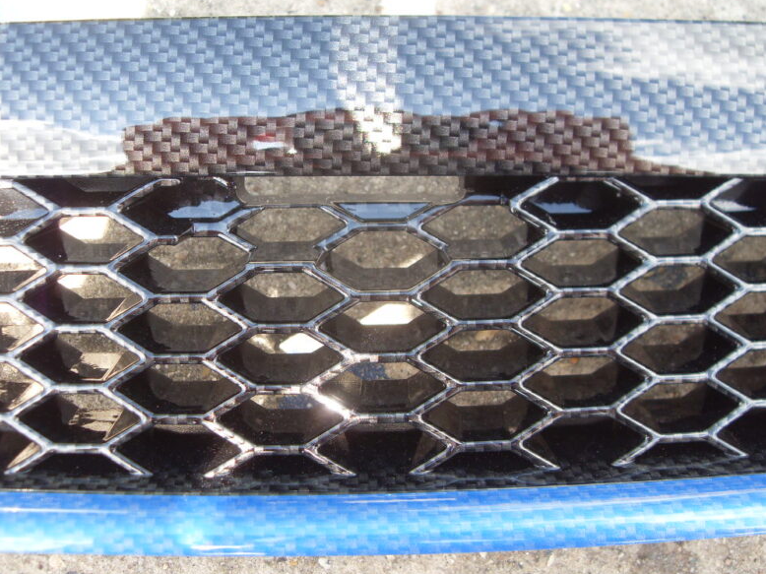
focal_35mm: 36
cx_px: 392
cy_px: 281
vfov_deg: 39.6
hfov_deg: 51.4
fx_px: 796
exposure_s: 1/180
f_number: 2.8
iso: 80
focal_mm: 6.3
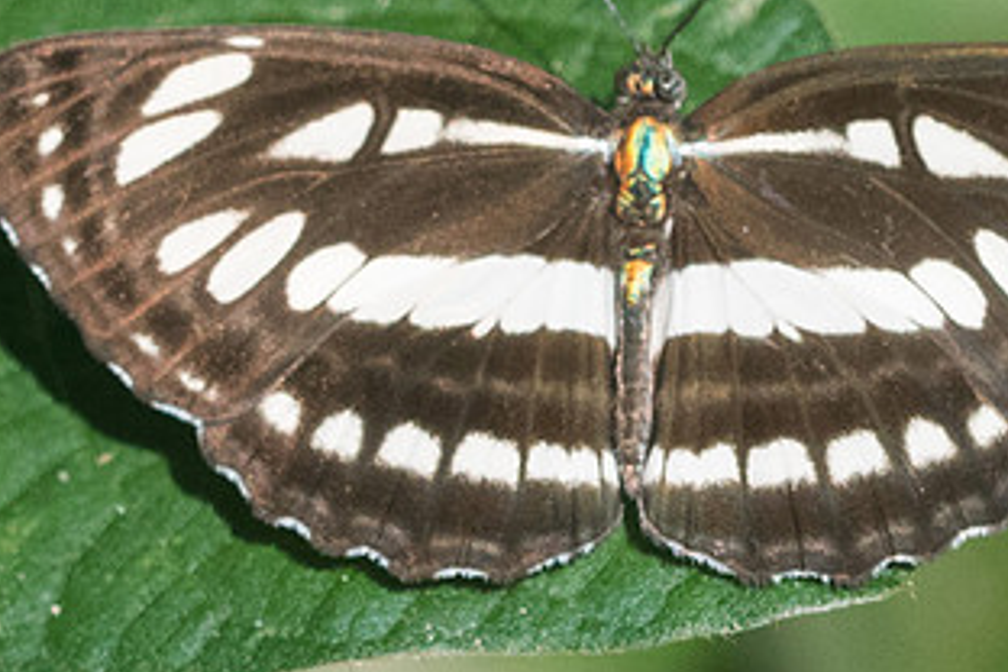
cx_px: 554
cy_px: 105
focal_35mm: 1199
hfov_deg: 1.7
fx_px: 33569
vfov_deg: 1.1
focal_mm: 150
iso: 800
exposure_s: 1/3200
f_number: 5.6
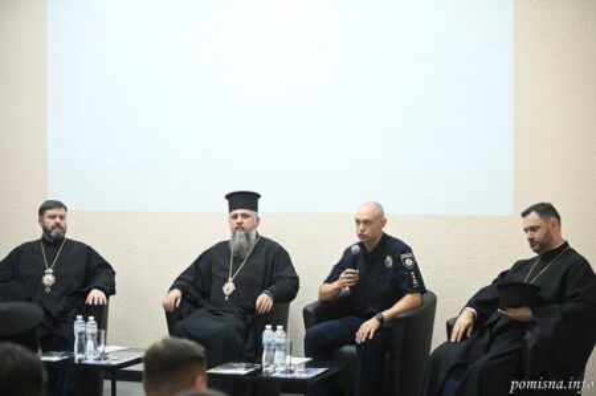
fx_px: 1158
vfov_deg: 19.4
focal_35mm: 70
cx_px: 298
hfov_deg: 28.9
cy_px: 198
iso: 2500
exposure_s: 1/250
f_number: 2.8
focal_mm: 70
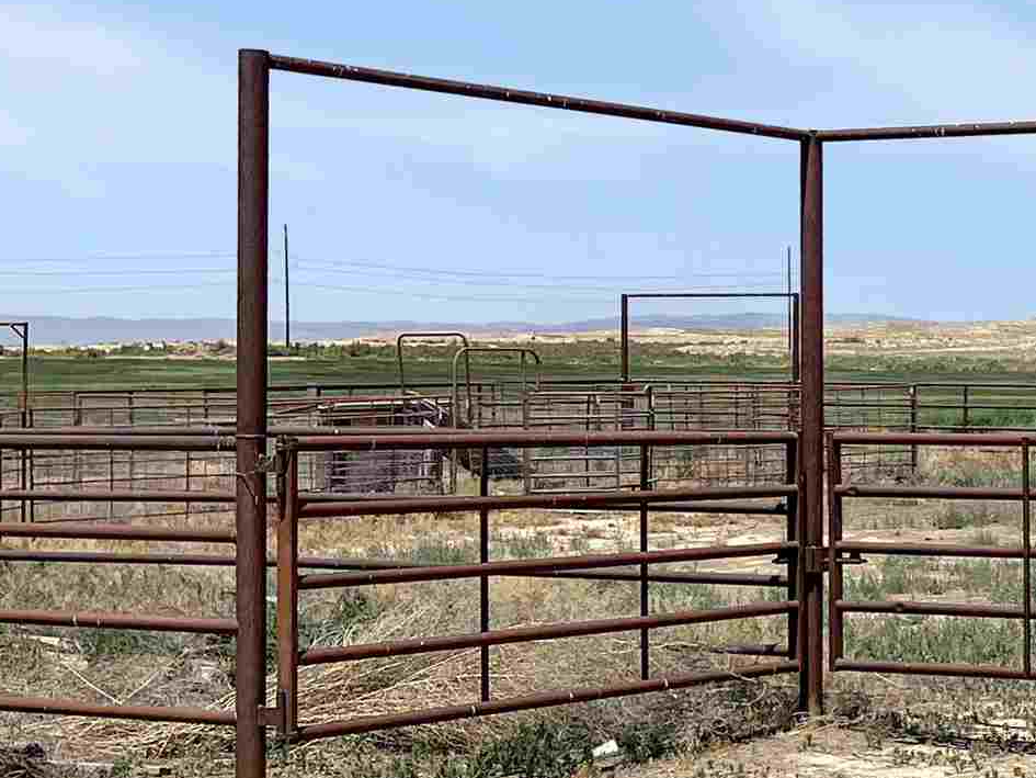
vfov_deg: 15.6
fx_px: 2724
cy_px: 935
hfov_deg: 19.8
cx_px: 1359
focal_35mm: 91
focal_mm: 3.99
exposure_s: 1/3247
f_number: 1.8
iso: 32
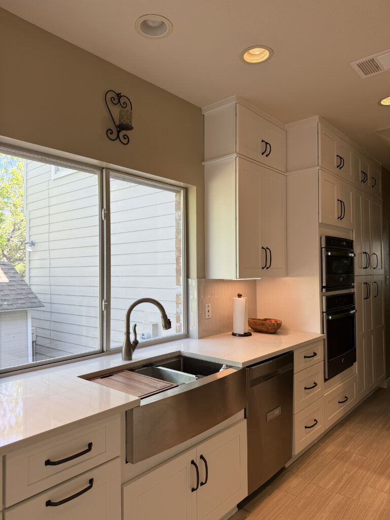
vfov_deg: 71.6
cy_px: 260
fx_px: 361
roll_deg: -0.3
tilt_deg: +1.4
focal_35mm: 24
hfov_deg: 56.8
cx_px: 195
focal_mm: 6.76
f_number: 1.78
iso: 64
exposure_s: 1/166
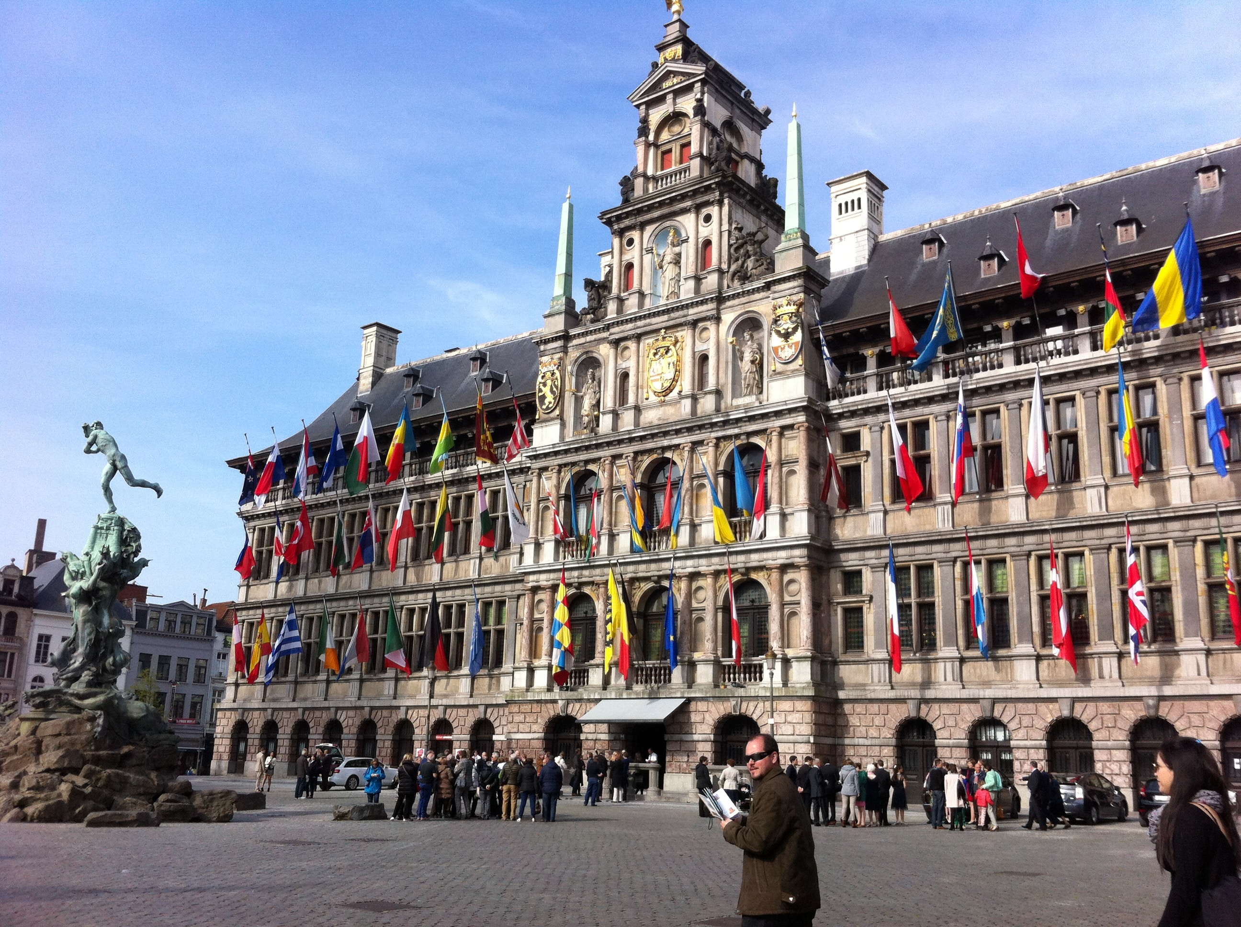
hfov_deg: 52.7
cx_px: 620
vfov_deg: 40.6
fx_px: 1253
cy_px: 464
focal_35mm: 35
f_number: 2.8
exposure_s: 1/1077
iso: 80
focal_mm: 3.85
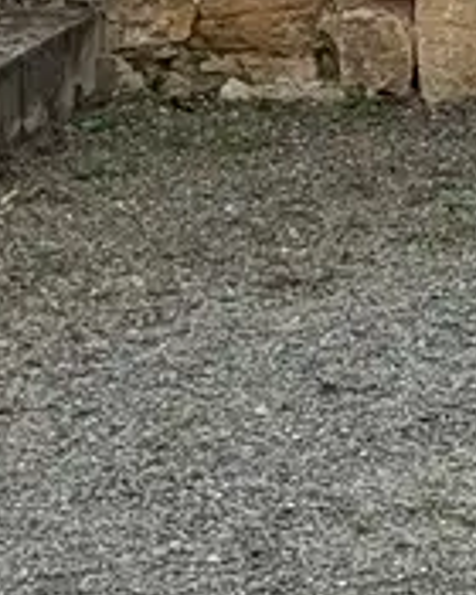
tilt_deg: +4.3
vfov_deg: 5.4
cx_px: 1442
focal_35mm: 343
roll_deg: +0.3
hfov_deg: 4.3
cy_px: -986
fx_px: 6040
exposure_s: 1/137
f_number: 1.78
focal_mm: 6.76
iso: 50
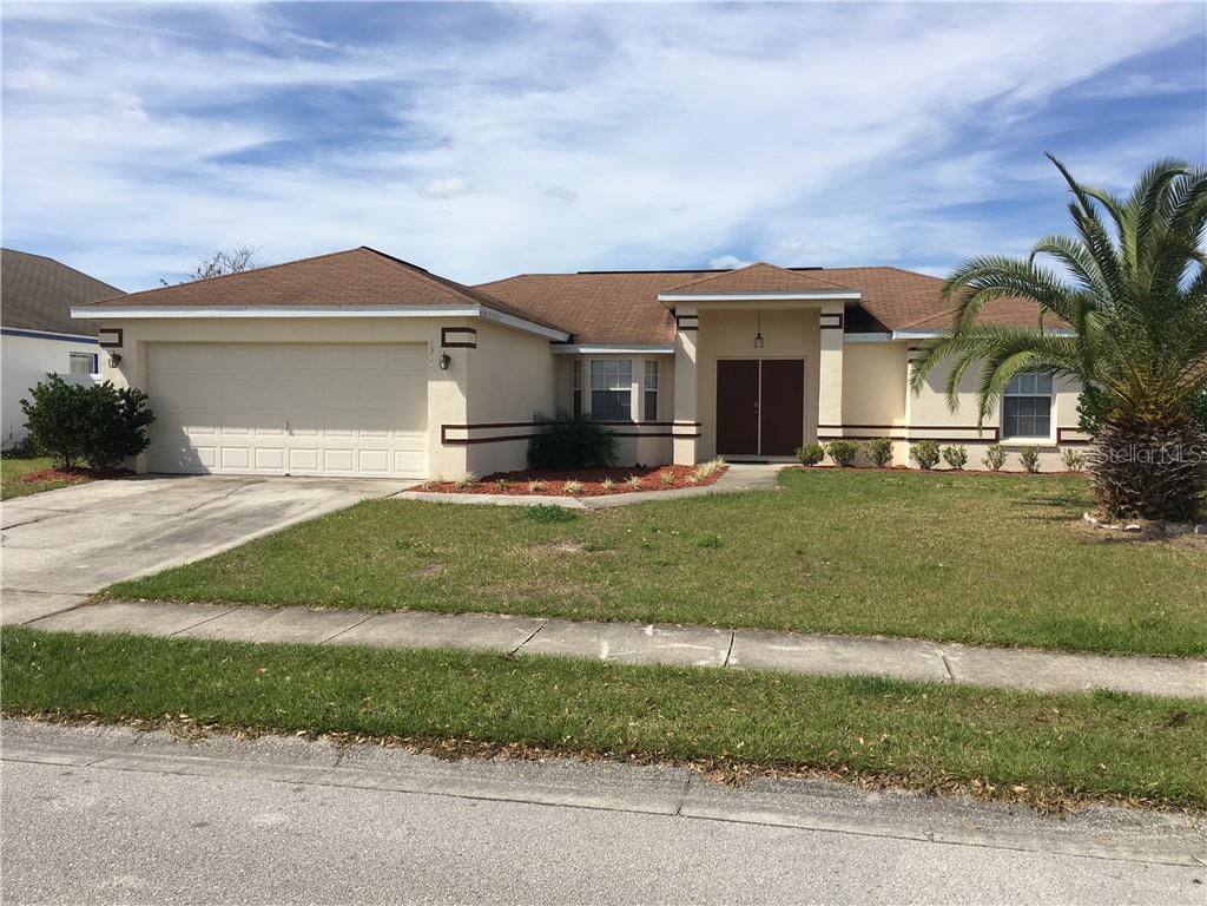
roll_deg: -0.1
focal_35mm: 29
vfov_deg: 48.2
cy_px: 453
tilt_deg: -1.3
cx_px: 604
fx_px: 1011
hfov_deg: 61.7
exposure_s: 1/2262
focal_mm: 4.15
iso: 25
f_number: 2.2
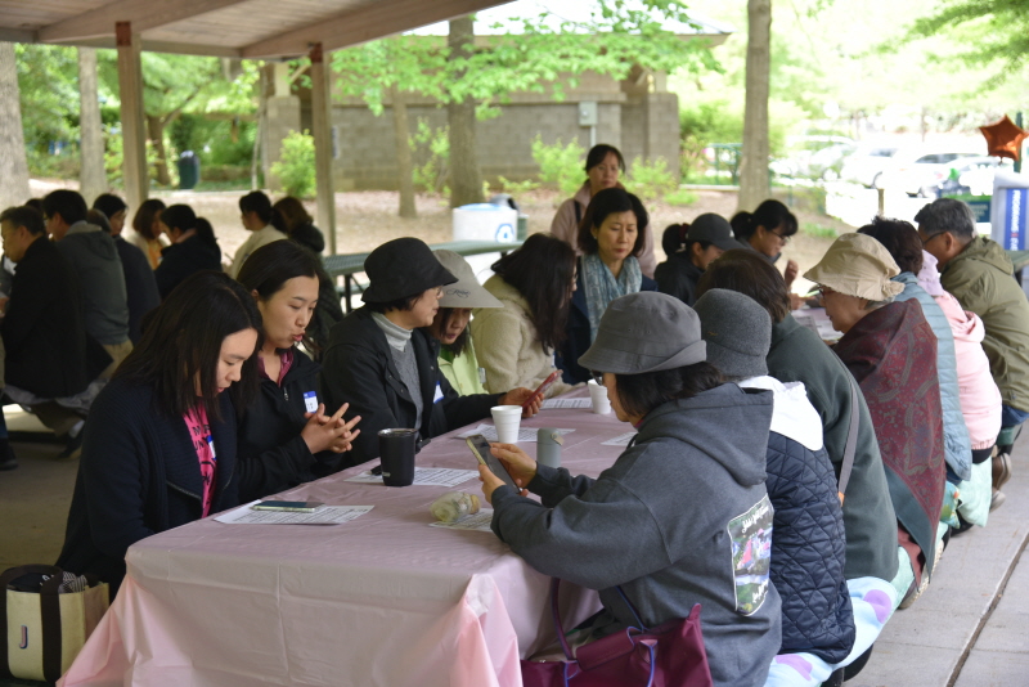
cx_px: 514
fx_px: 1773
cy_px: 344
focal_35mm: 62
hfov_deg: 32.4
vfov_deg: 21.9
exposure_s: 1/80
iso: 400
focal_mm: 62
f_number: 4.5
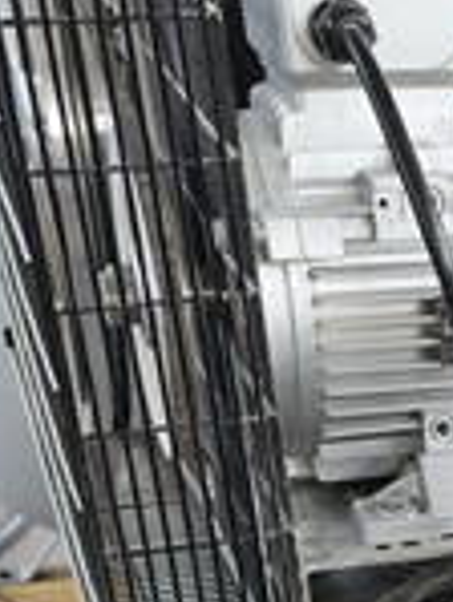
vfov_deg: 17.4
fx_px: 1725
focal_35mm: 99
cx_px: 764
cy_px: 966
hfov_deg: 13.7
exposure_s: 1/50
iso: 250
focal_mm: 6.14
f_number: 1.65
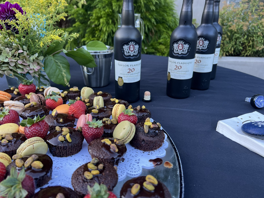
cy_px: 99
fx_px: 198
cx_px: 132
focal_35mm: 26
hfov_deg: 67.3
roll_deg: -0.8
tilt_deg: -23.0
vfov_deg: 53.1
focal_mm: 5.7
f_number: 1.5
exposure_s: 1/121
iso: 80
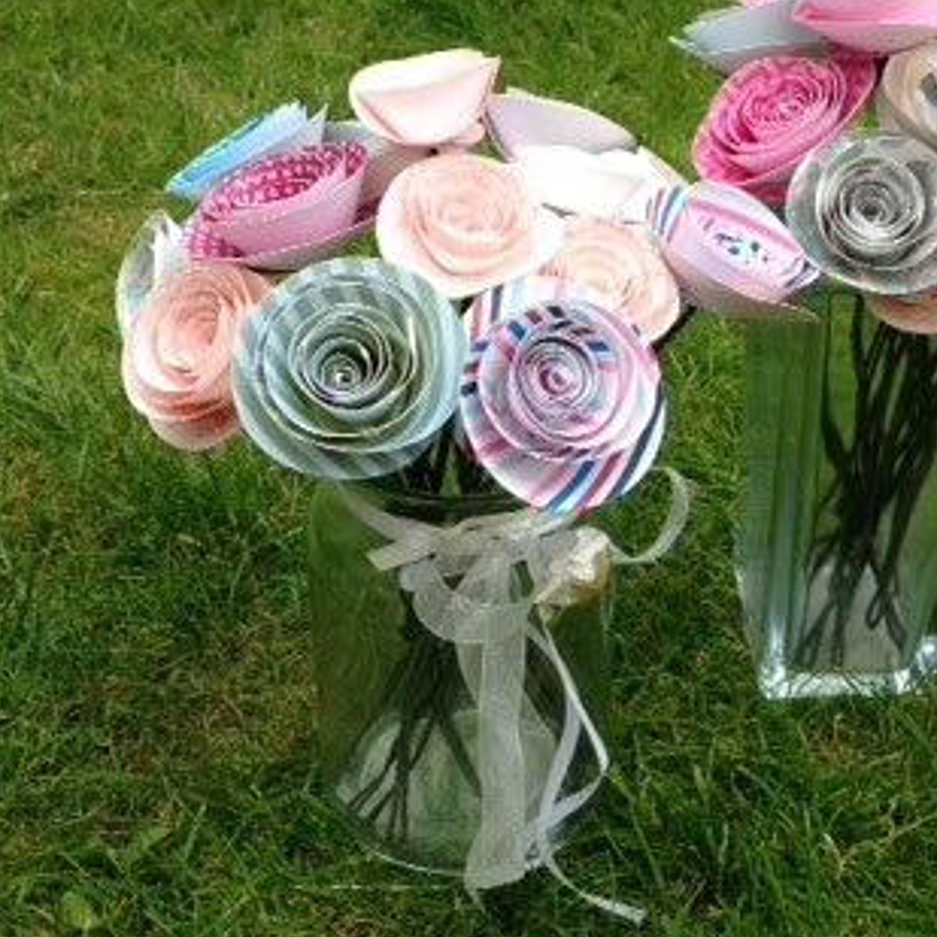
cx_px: 675
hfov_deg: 35.4
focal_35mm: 47
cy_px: 405
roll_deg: -0.3
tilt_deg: -36.3
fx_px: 1439
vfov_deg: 36.0
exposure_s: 1/542
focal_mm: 4.12
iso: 50
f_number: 2.4
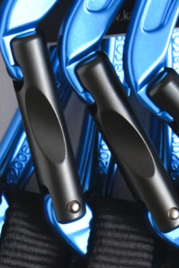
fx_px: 2312
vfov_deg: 6.6
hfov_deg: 4.4
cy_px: 322
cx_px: 107
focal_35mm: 310
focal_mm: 34.3
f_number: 3.6
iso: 640
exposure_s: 1/125
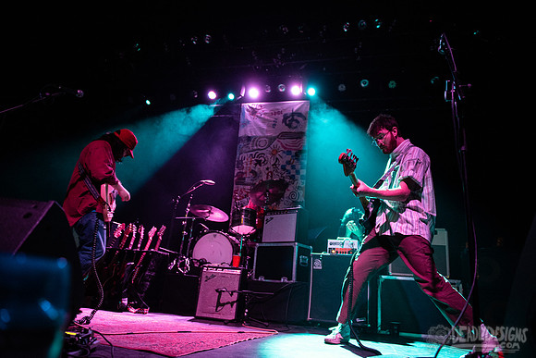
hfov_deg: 73.7
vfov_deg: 53.2
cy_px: 179
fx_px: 357
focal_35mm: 24
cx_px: 268
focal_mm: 24
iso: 2500
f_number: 3.2
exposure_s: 1/125
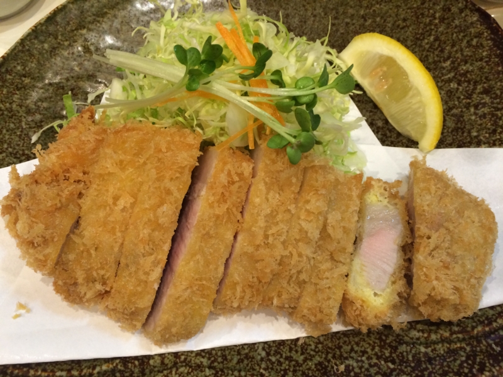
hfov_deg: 60.0
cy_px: 188
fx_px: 436
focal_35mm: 30
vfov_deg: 46.8
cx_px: 252
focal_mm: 4.12
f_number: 2.2
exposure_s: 1/33
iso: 160
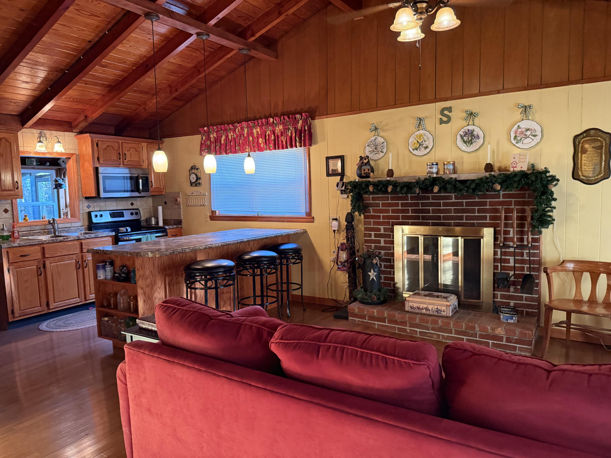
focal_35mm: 24
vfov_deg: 56.8
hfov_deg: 71.6
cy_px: 229
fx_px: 424
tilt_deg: -4.8
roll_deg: +2.2
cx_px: 306
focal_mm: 6.76
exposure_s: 1/60
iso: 800
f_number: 1.78
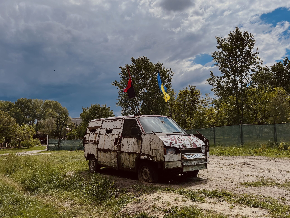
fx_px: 218
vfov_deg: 53.1
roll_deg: +2.3
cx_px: 145
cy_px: 109
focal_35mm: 26
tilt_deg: +7.1
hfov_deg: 67.3
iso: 50
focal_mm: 5.1
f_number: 1.6
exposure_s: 1/5076
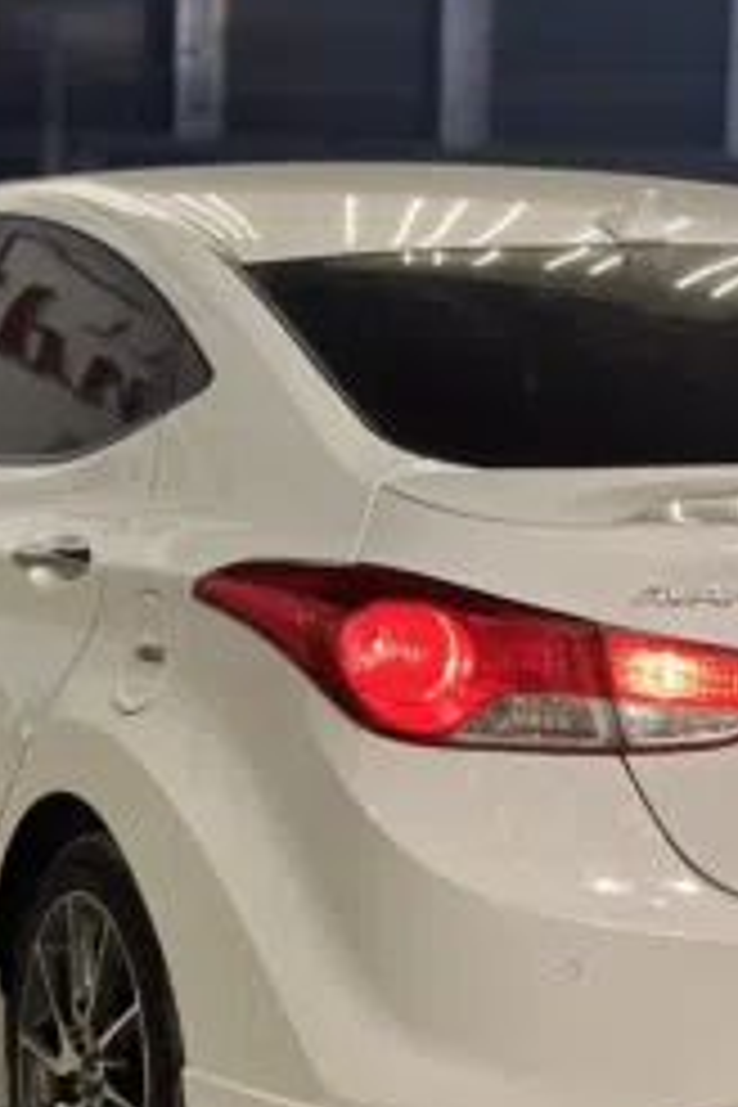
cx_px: 135
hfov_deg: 10.5
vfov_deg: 15.8
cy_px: 626
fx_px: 3997
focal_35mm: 130
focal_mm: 9
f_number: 2.8
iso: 400
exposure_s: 1/33
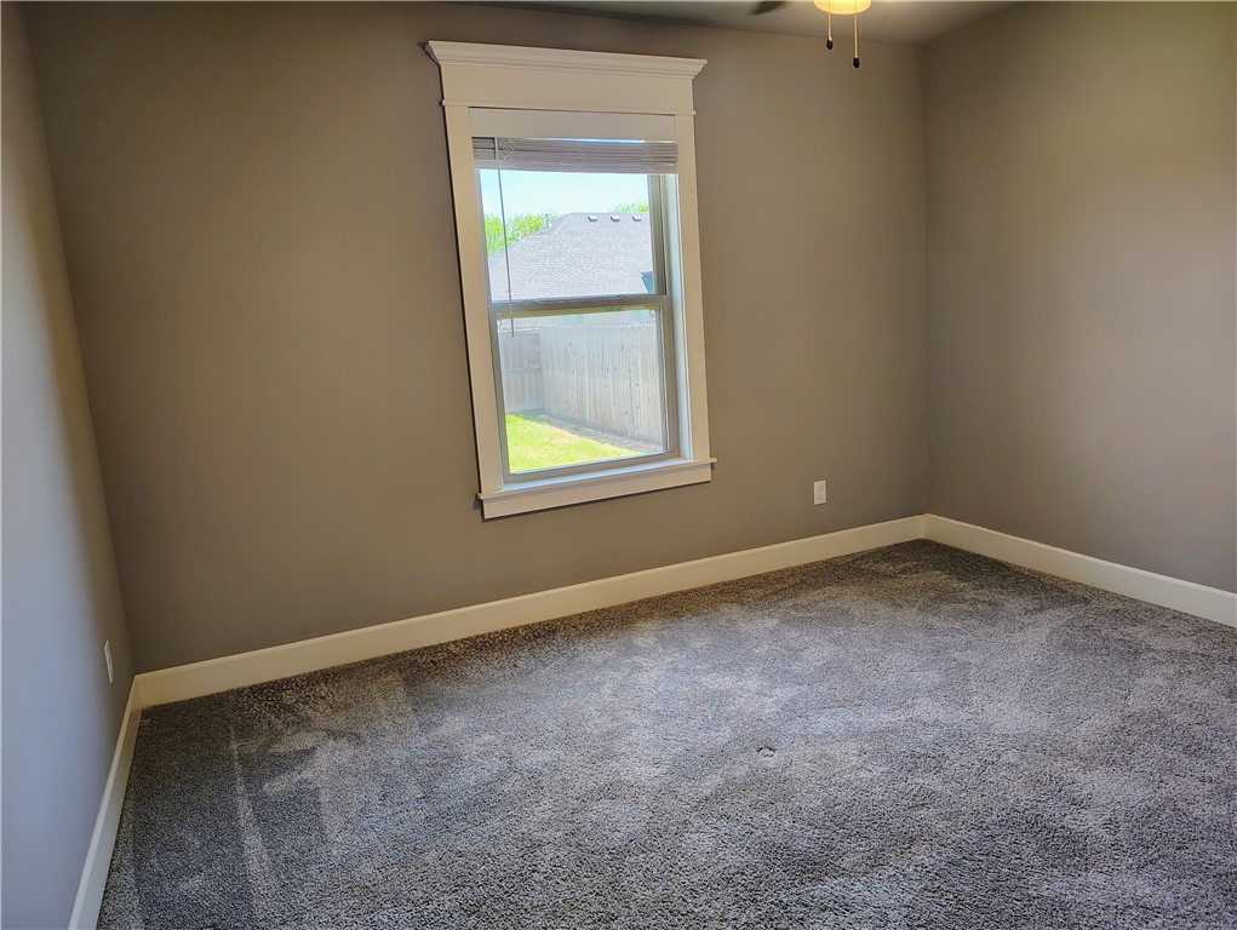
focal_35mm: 24
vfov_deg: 56.9
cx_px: 618
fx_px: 859
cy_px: 465
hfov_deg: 71.5
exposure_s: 1/60
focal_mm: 5.56
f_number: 1.8
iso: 719
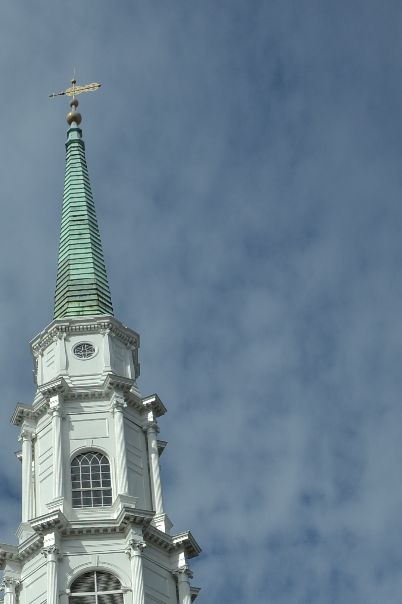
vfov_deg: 24.7
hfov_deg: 17.2
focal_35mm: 77
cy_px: 652
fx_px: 1290
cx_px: -21
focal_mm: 18
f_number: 5
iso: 100
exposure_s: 1/1600
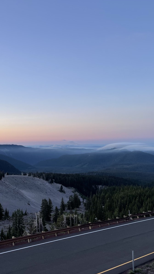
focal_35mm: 38
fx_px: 276
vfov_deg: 52.8
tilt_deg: +0.7
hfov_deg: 30.4
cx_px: 29
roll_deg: +1.2
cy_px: 137
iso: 50
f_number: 1.6
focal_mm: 5.1
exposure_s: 1/121
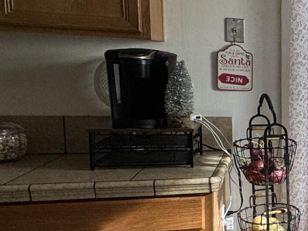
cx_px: 567
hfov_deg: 20.9
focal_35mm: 59
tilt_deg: -6.6
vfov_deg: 24.8
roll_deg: -4.7
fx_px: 525
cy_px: 132
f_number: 2.2
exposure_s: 1/120
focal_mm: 2.22
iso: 64
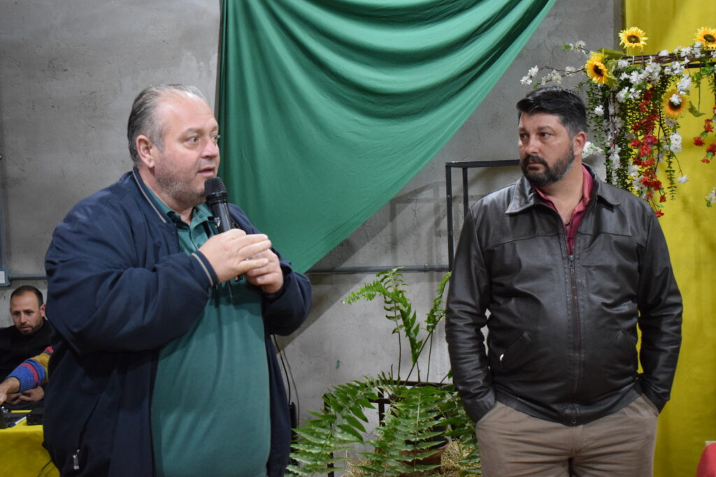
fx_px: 1044
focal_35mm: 52
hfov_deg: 37.8
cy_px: 238
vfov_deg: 25.8
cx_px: 358
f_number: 4.5
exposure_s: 1/60
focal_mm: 35
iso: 3200
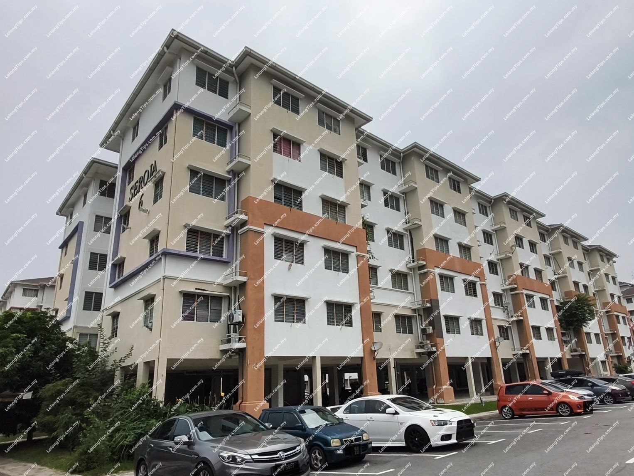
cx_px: 317
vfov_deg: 66.0
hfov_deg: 81.7
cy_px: 238
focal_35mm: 20
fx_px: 366
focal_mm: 1.67
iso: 50
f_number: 2.2
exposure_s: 1/5085
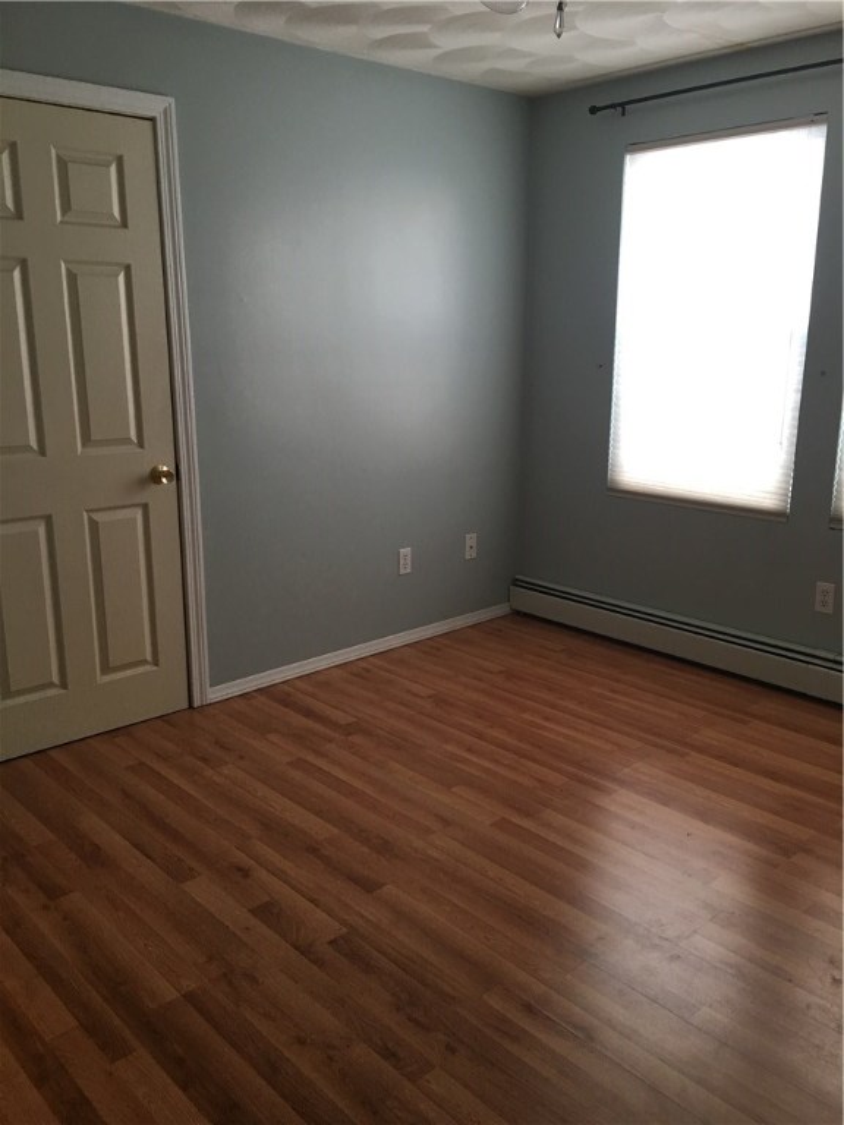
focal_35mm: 29
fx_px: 943
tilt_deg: -14.0
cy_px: 562
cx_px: 422
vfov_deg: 61.7
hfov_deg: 48.2
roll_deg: +0.3
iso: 64
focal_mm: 4.15
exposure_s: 1/33
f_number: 2.2
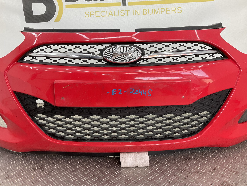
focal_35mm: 29
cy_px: 93
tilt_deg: -15.6
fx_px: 207
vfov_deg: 48.2
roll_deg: +1.3
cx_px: 124
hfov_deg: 61.7
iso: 32
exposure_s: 1/120
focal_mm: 3
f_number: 1.8
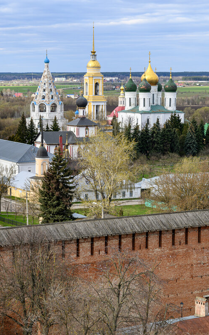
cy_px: 166
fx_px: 985
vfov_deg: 19.3
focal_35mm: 108
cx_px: 104
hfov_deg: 12.1
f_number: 10
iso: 280
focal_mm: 70
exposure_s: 1/250
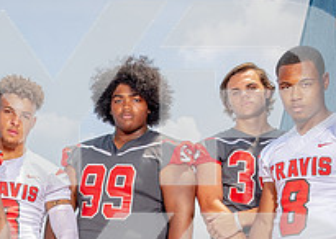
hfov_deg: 25.4
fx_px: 744
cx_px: 120
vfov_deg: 17.2
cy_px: 307
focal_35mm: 78
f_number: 9.5
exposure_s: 1/125
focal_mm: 24
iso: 100
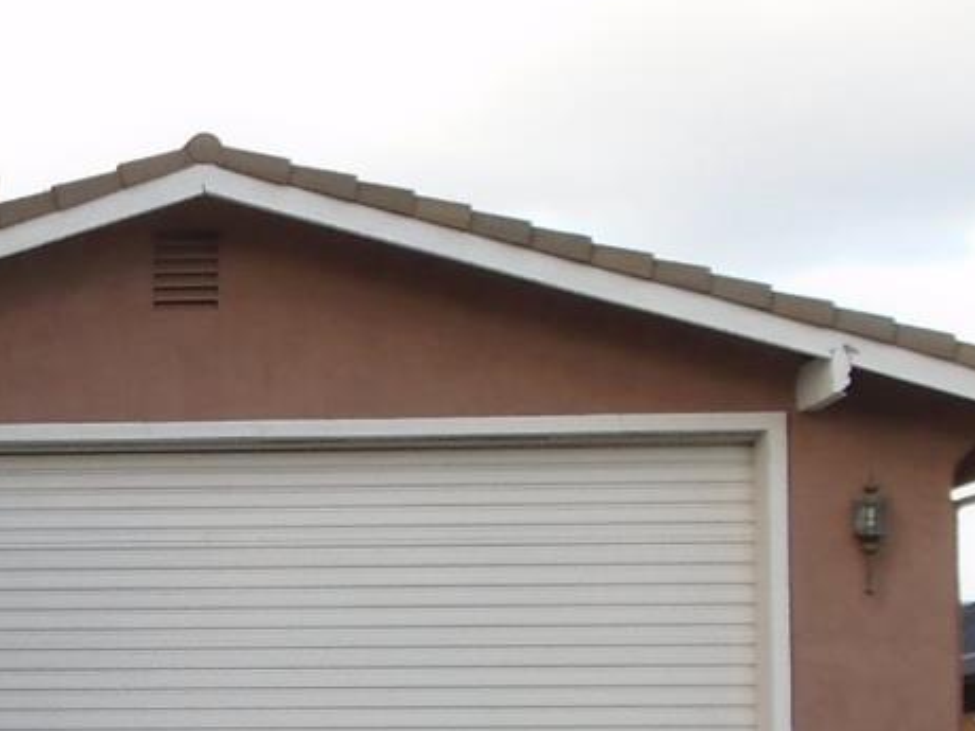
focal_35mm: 137
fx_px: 3859
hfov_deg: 13.5
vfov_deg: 10.7
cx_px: -498
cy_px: 723
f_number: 4.1
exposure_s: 1/160
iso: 100
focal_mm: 7.4
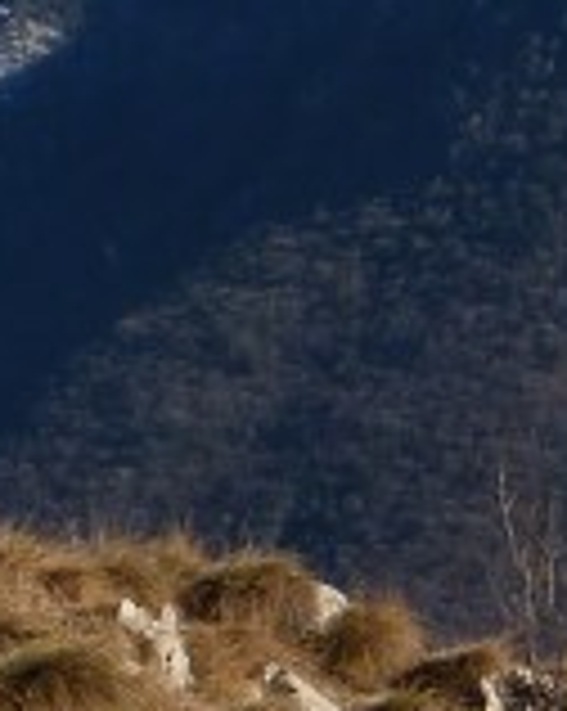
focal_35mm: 260
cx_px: 1436
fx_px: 5464
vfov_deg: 7.4
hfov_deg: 5.7
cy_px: 387
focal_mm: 6.9
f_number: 4.5
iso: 80
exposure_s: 1/500
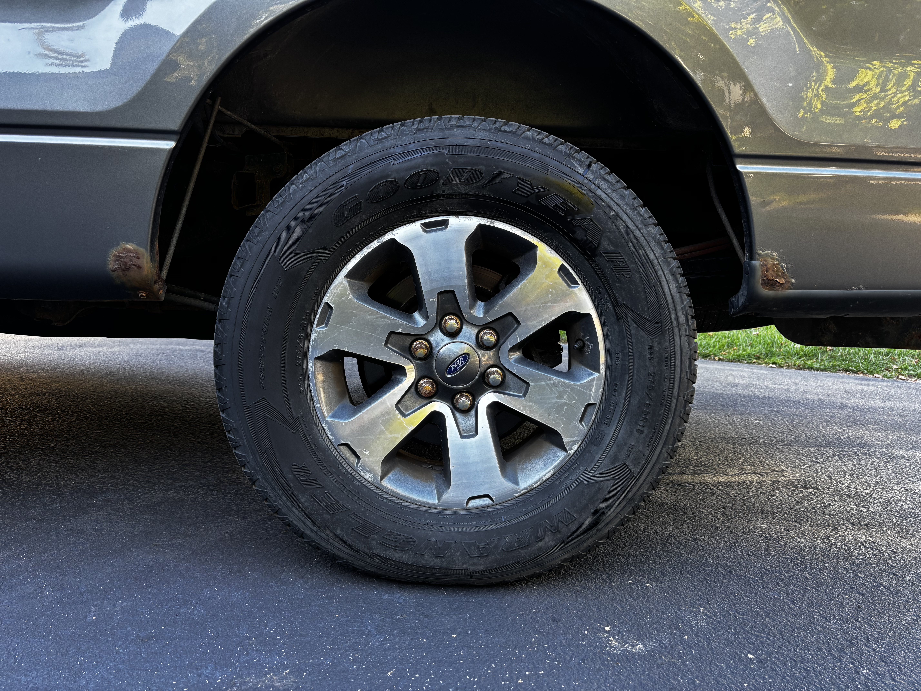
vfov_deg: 53.1
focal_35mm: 26
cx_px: 460
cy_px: 346
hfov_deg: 67.3
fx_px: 692
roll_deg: +0.6
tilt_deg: -7.8
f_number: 1.6
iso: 100
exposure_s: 1/121
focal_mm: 5.96
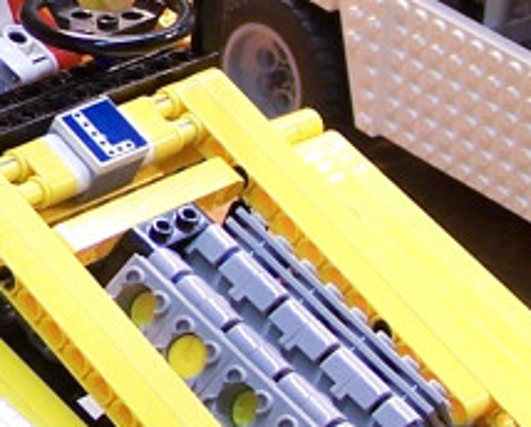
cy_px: 132
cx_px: -266
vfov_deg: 5.9
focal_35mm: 261
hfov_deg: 7.3
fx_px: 4109
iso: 80
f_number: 3.1
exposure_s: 1/6
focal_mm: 9.3
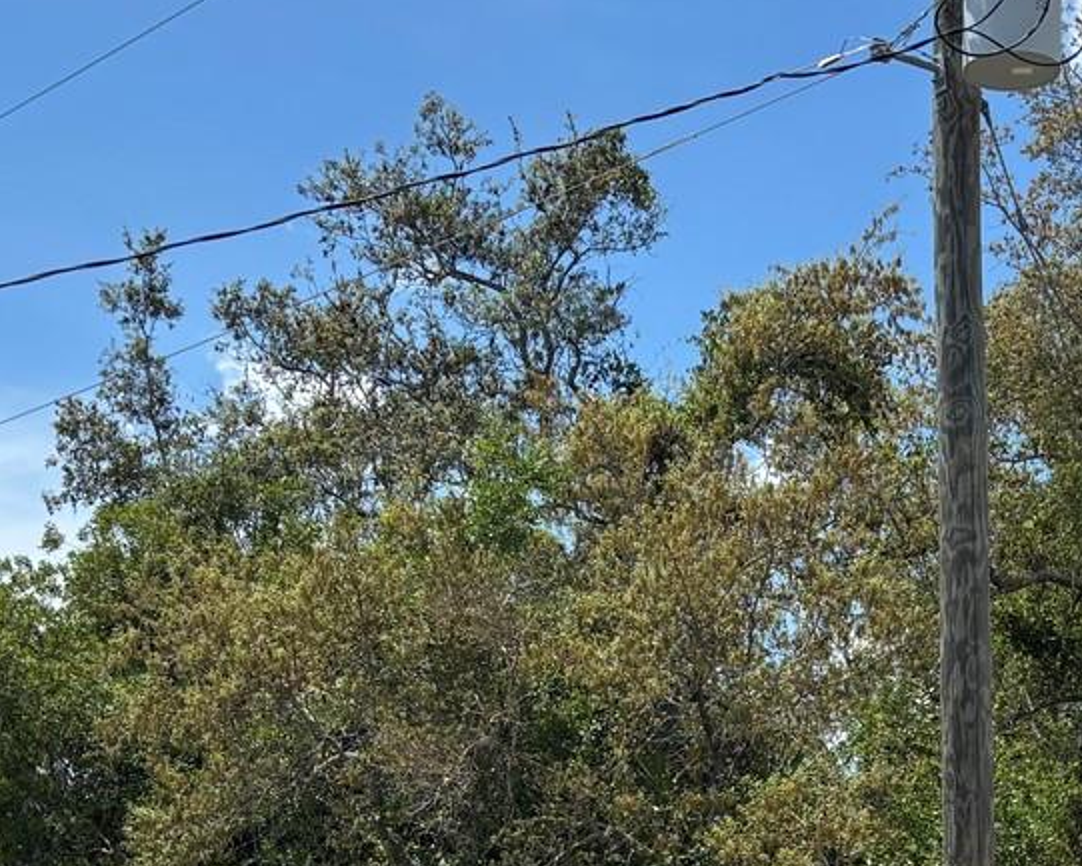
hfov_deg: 25.1
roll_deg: -0.3
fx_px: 2402
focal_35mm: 75
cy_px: 1026
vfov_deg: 19.3
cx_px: 796
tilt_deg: +0.4
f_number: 1.6
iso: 50
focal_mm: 5.96
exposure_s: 1/4255
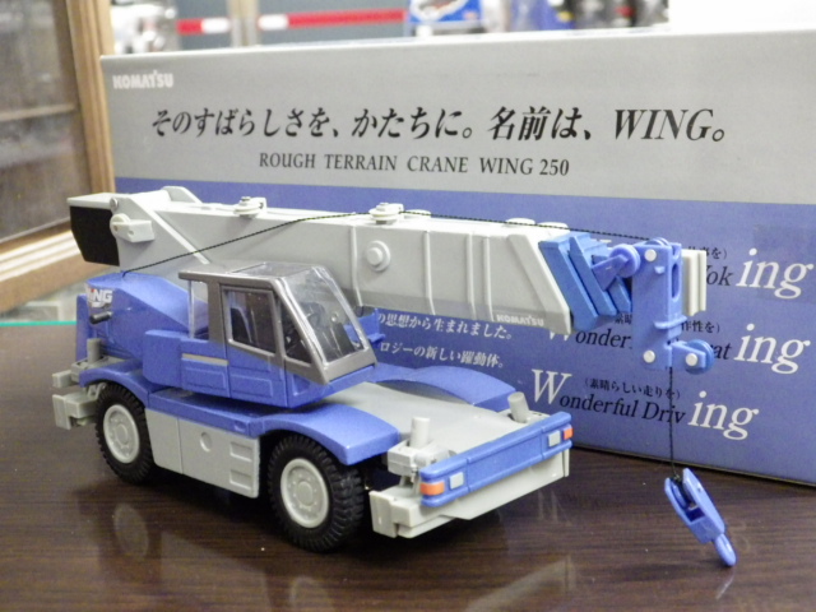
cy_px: 306
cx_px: 408
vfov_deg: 24.8
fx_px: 1391
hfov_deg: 32.7
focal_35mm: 59
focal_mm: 10.7
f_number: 4
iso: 1600
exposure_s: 1/25
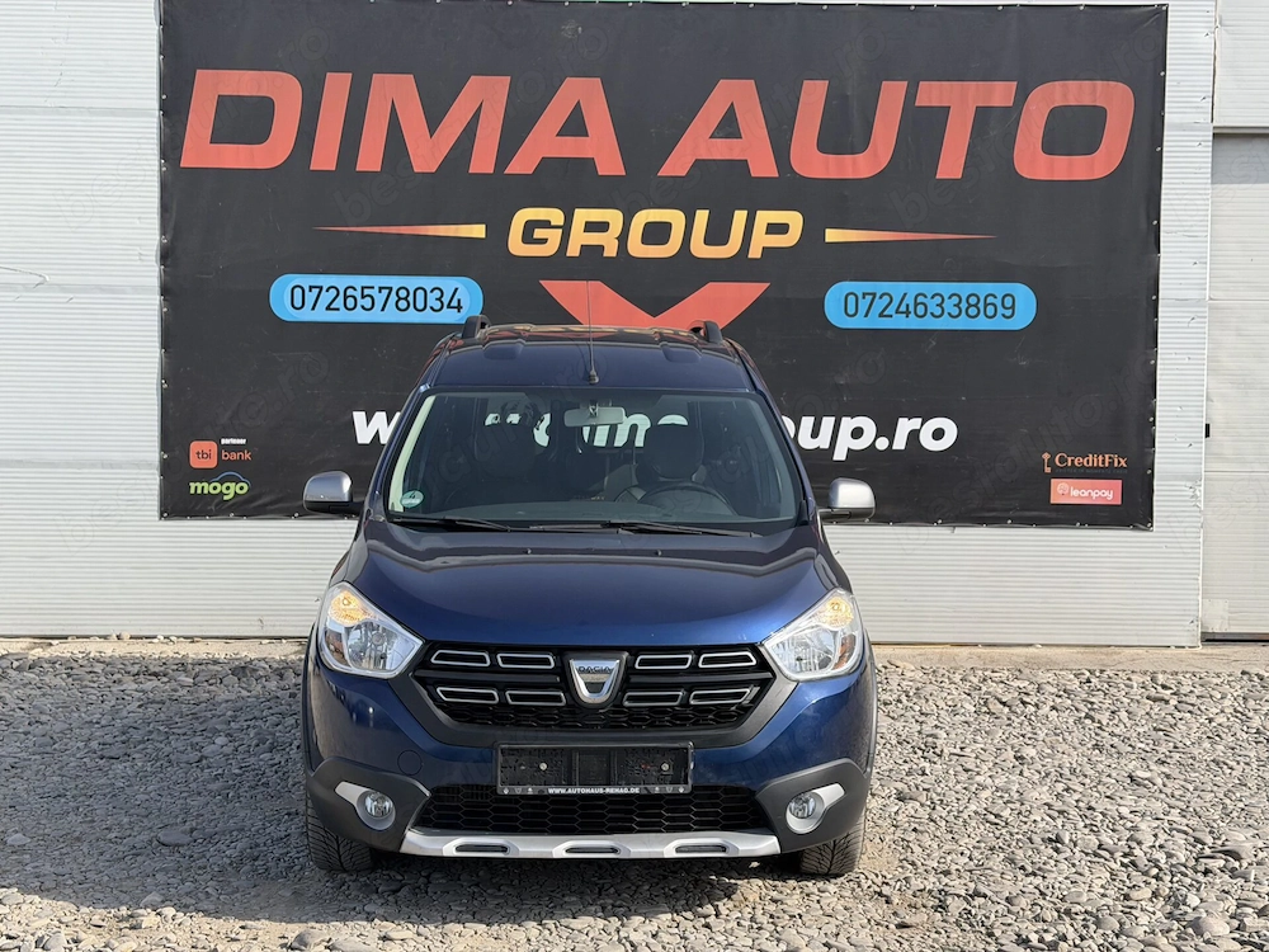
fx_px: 1760
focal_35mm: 48
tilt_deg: -1.5
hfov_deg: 39.7
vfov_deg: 30.3
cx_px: 634
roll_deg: +0.0
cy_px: 476
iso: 80
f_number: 1.78
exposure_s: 1/2976
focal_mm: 6.76
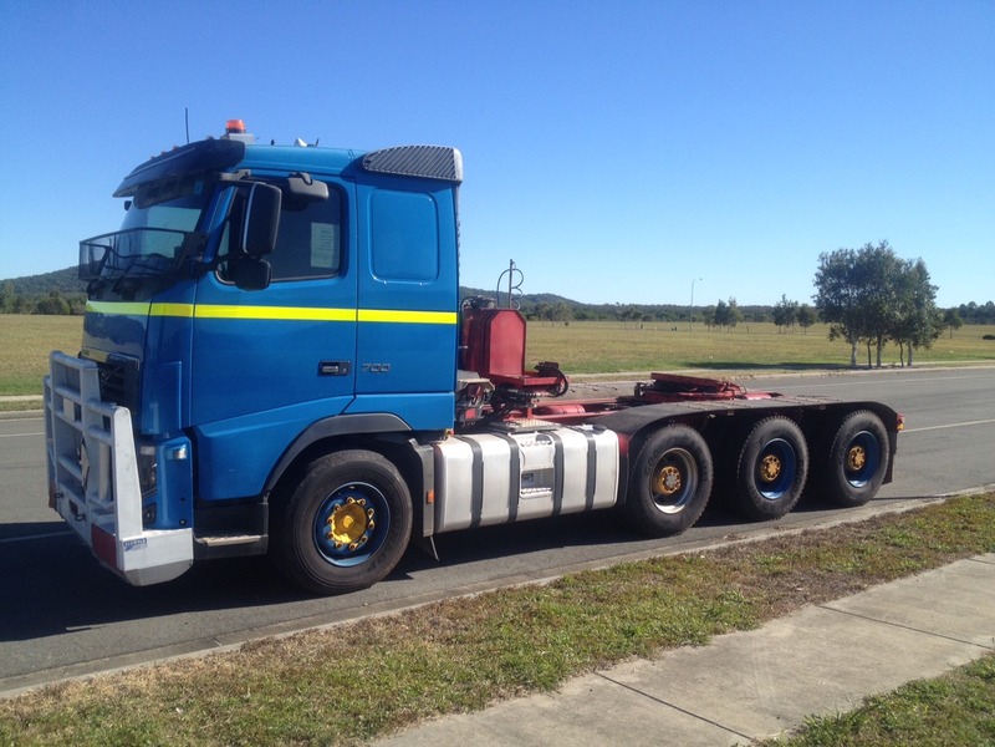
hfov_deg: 52.6
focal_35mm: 35
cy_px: 374
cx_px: 498
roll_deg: -1.8
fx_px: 1006
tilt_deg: -1.9
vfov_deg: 40.7
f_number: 2.4
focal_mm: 4.28
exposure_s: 1/1200
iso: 50
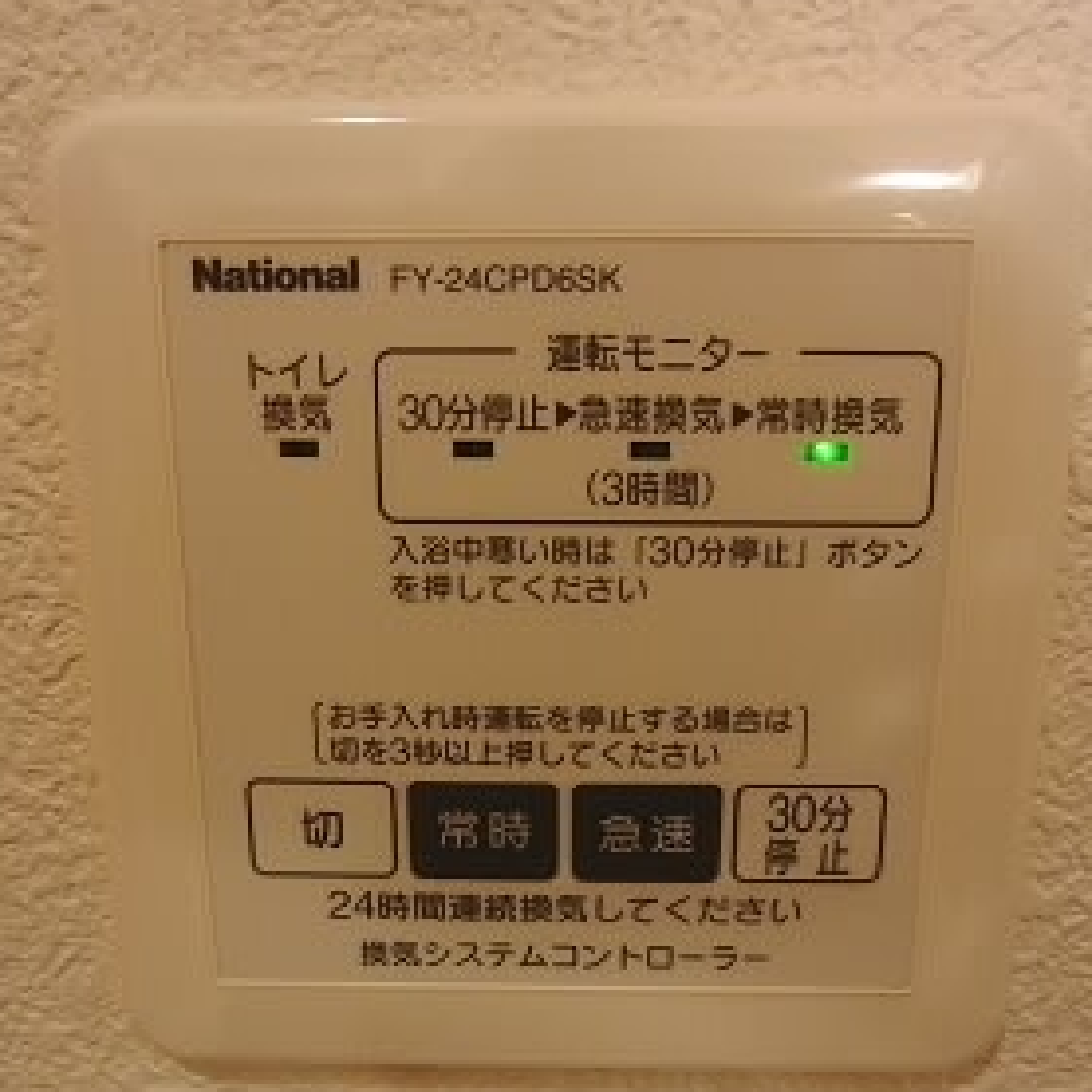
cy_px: 574
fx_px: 1178
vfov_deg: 49.7
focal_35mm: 33
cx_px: 560
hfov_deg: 49.7
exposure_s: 1/50
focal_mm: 4.3
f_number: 3.2
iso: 400
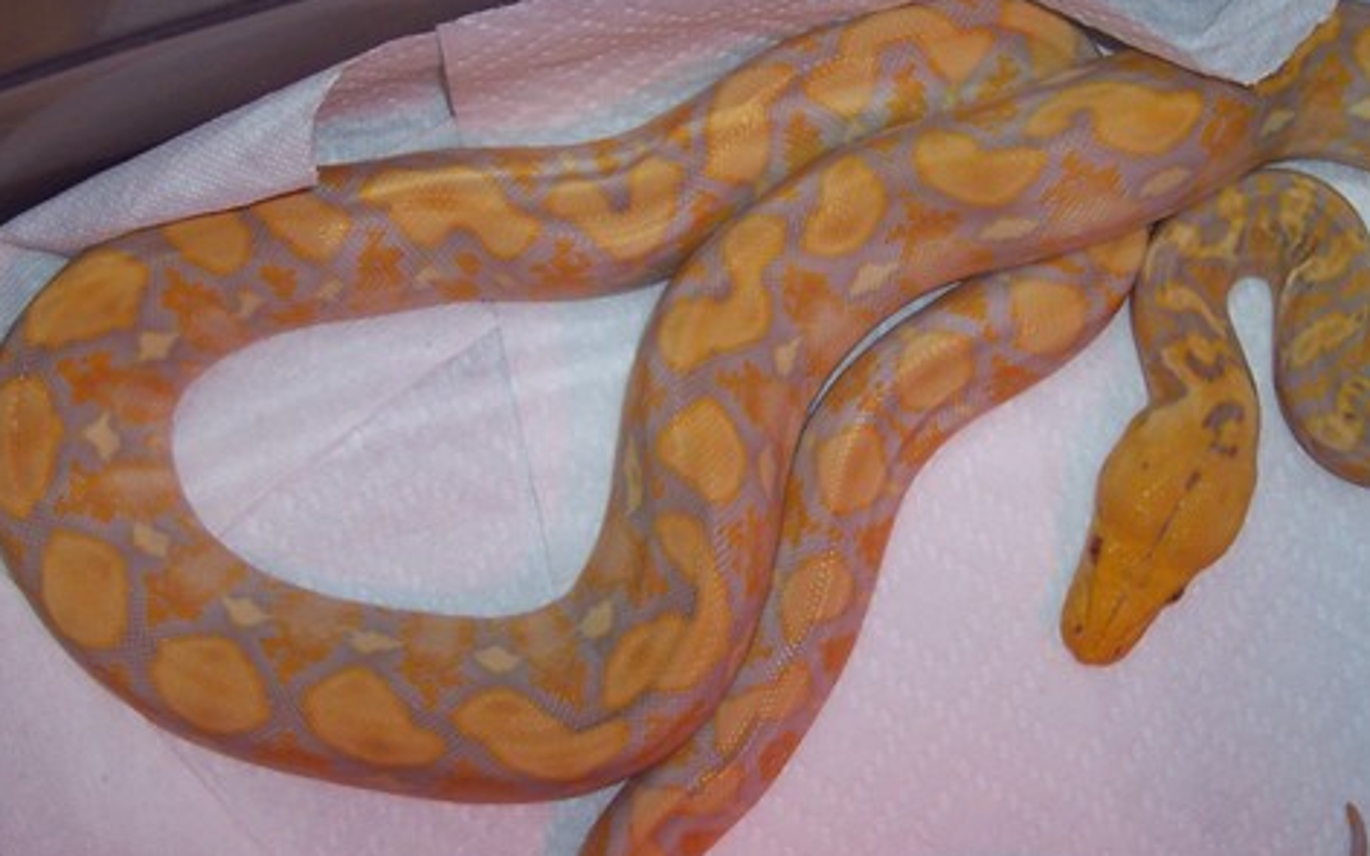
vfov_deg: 18.6
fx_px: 2614
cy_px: 302
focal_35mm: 70
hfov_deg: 29.4
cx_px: 760
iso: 100
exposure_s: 1/60
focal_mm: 8
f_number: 2.8
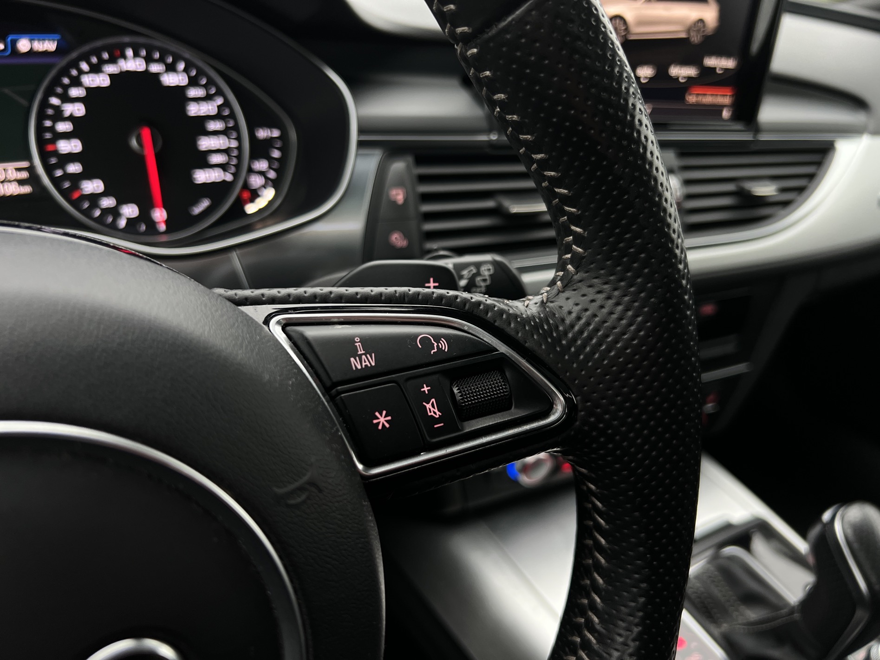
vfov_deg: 53.1
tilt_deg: -29.8
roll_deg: -5.3
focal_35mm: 26
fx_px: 661
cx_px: 440
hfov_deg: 67.3
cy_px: 330
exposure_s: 1/62
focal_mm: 5.7
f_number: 1.5
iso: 100
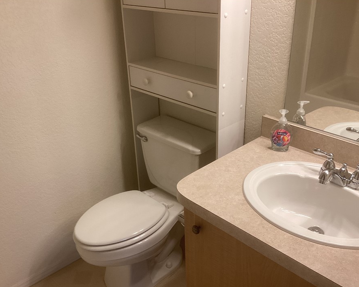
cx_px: 184
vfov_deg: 42.2
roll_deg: +0.7
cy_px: 153
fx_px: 372
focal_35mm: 35
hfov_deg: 51.5
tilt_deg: -28.0
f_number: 2.4
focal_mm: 3.3
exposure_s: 1/60
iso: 64
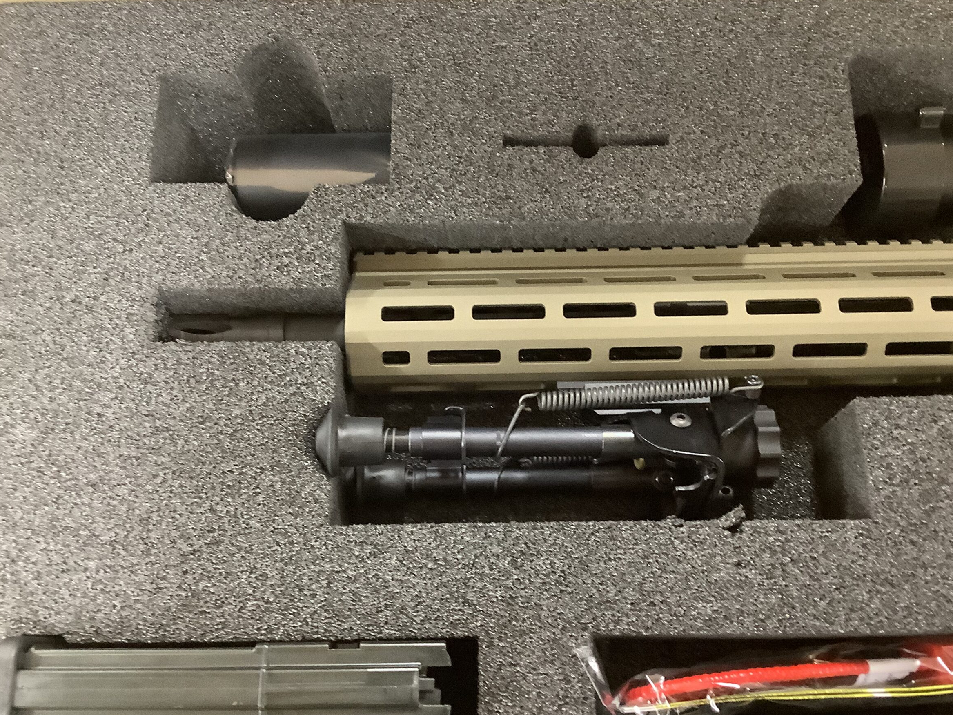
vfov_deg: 41.8
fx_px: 936
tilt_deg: -71.6
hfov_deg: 53.9
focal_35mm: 34
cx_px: 486
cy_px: 361
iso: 400
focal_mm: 3.3
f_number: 2.4
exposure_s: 1/30
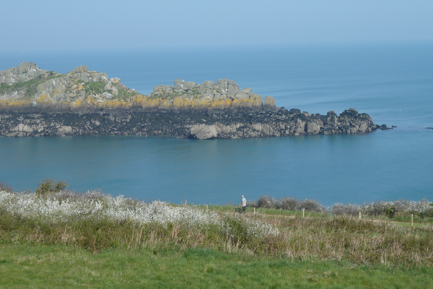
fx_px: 986
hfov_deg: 24.8
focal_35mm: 82
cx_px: 218
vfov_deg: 16.6
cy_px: 128
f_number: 4.5
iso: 80
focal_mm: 12.8
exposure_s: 1/400
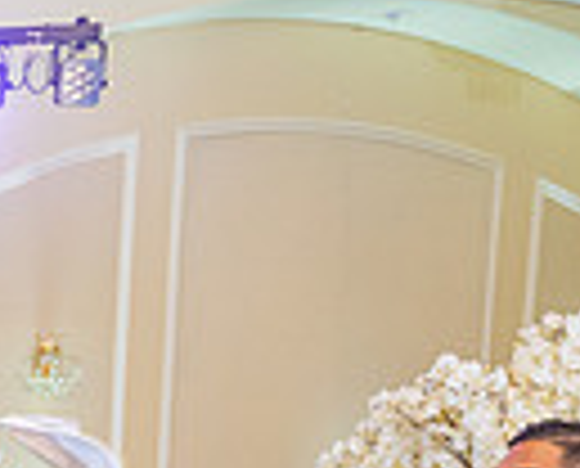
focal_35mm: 101
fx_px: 1739
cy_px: 767
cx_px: -647
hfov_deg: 14.8
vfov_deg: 14.0
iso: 800
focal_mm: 24
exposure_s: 1/80
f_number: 4
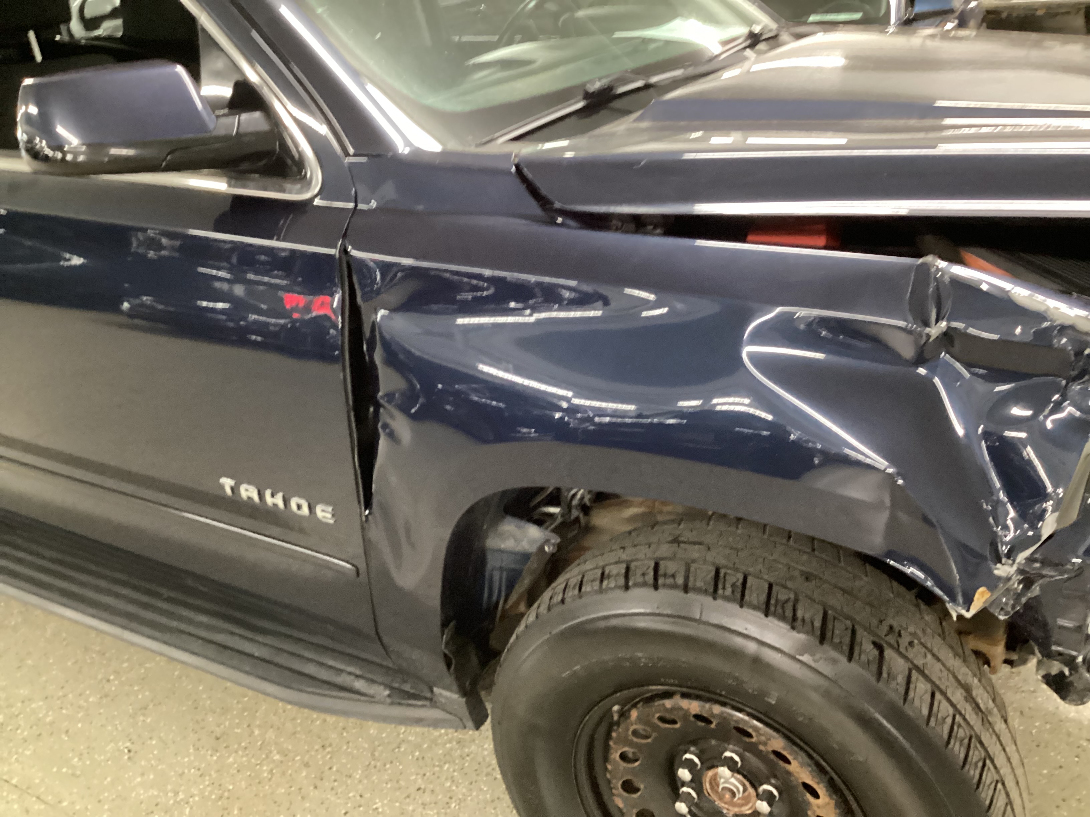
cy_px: 408
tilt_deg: -26.0
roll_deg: +2.1
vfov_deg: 45.4
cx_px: 545
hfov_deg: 58.4
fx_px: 976
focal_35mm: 31
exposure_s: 1/24
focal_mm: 3.3
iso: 640
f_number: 2.4
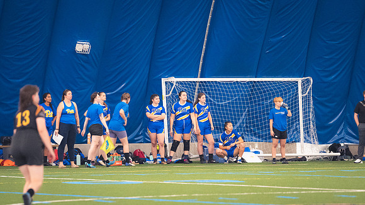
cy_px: 84
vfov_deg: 3.7
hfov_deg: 6.5
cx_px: 185
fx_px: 3196
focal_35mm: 330
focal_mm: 200
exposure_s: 1/320
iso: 7200
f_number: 2.8
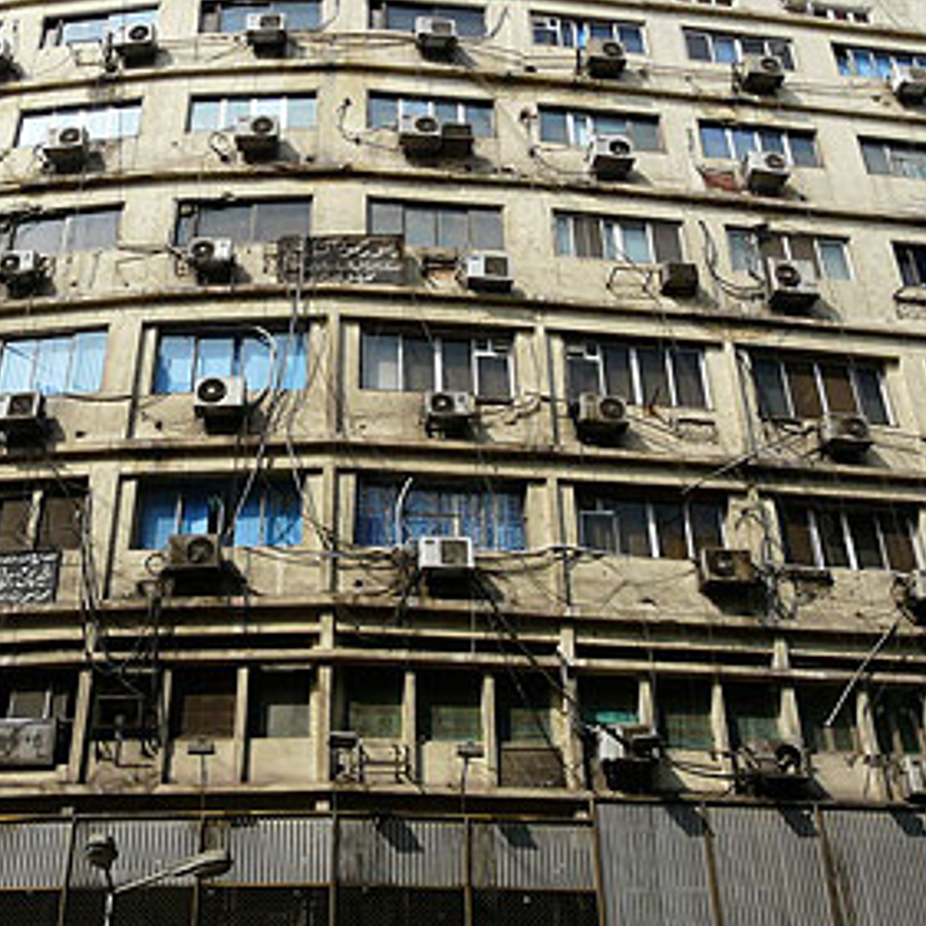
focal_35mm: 41
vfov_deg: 40.8
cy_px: 389
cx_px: 392
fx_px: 1241
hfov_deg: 40.8
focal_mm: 4.8
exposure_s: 1/400
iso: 100
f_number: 5.6
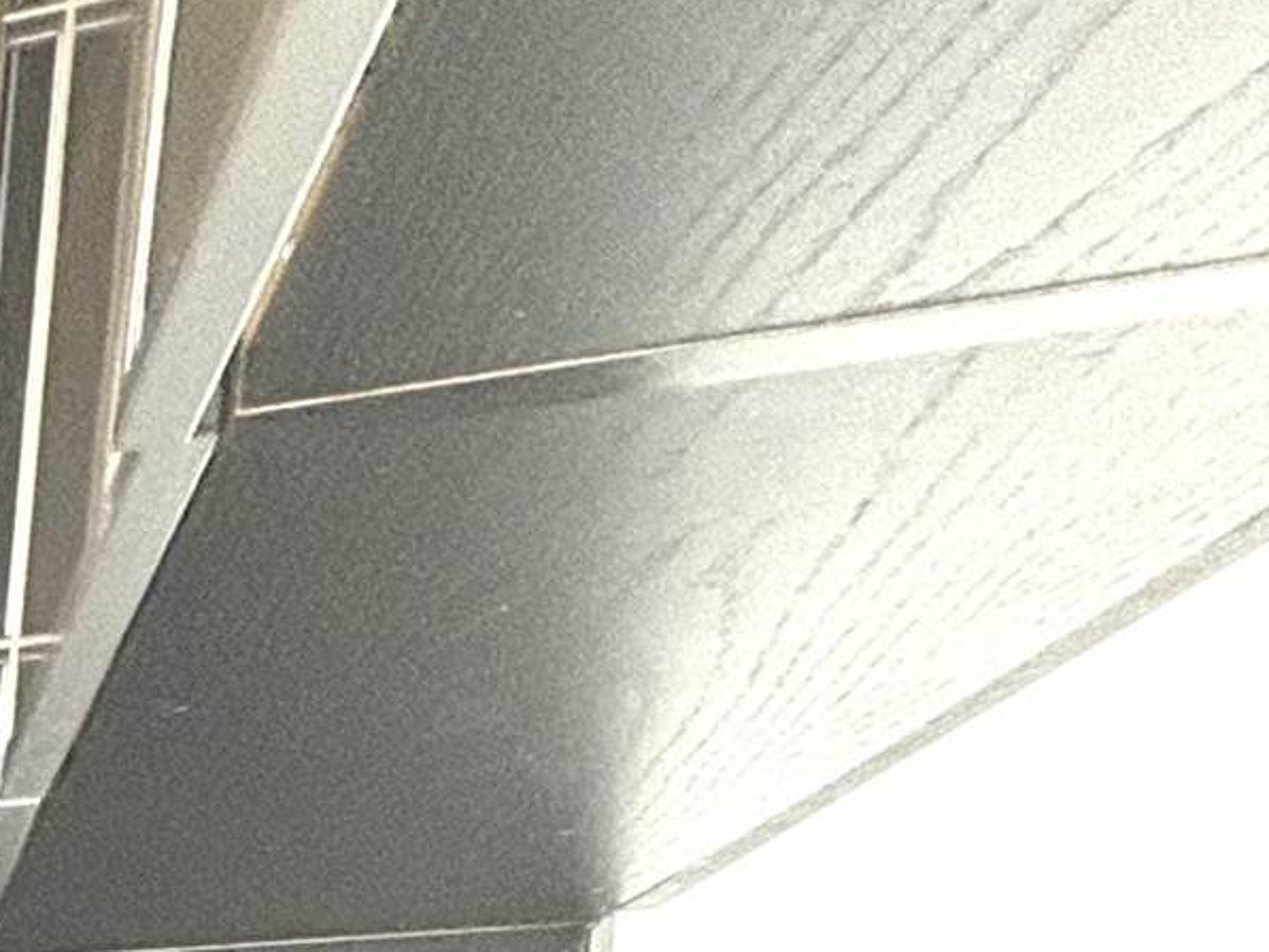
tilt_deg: -5.2
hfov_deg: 14.6
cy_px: 1687
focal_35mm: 72
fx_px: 2640
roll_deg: -0.3
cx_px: -1883
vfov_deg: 17.0
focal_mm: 2.22
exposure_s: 1/60
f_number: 2.2
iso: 250
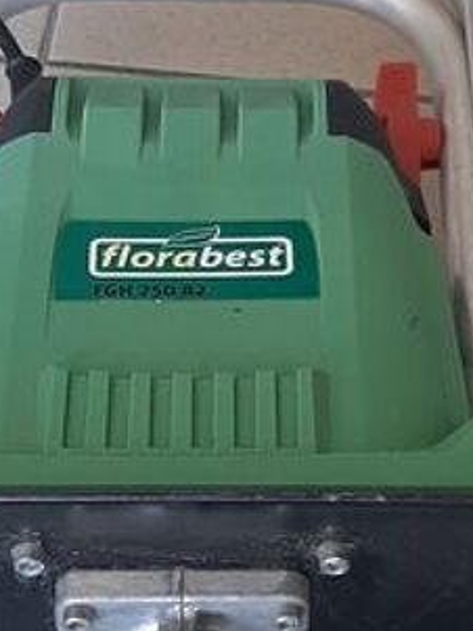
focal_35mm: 115
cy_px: 269
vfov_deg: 17.1
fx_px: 2094
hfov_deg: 12.9
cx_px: 329
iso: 50
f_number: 1.7
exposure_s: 1/100
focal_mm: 3.93
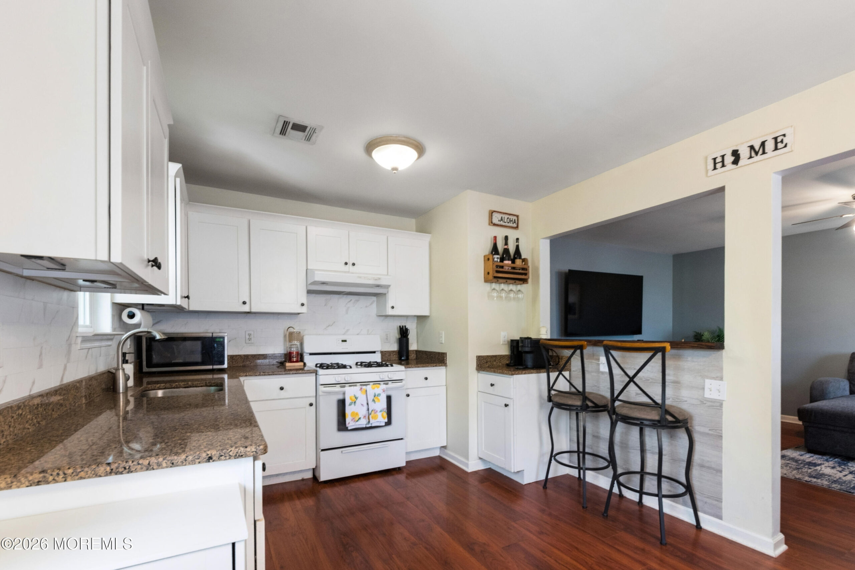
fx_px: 356
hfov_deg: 100.4
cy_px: 285
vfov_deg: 77.3
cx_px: 428
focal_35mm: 15
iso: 800
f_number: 7.1
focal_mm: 15
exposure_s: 1/40
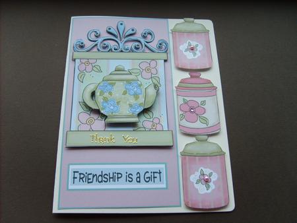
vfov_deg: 40.7
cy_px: 112
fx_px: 300
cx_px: 148
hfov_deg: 52.6
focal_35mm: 35
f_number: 2.8
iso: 50
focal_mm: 5.8
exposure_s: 1/30
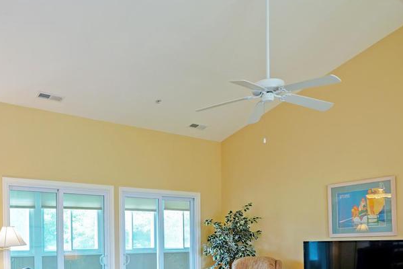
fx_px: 403
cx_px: 136
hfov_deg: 52.2
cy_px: 242
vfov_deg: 34.8
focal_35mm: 36
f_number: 2.8
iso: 200
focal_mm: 10
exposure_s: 1/30
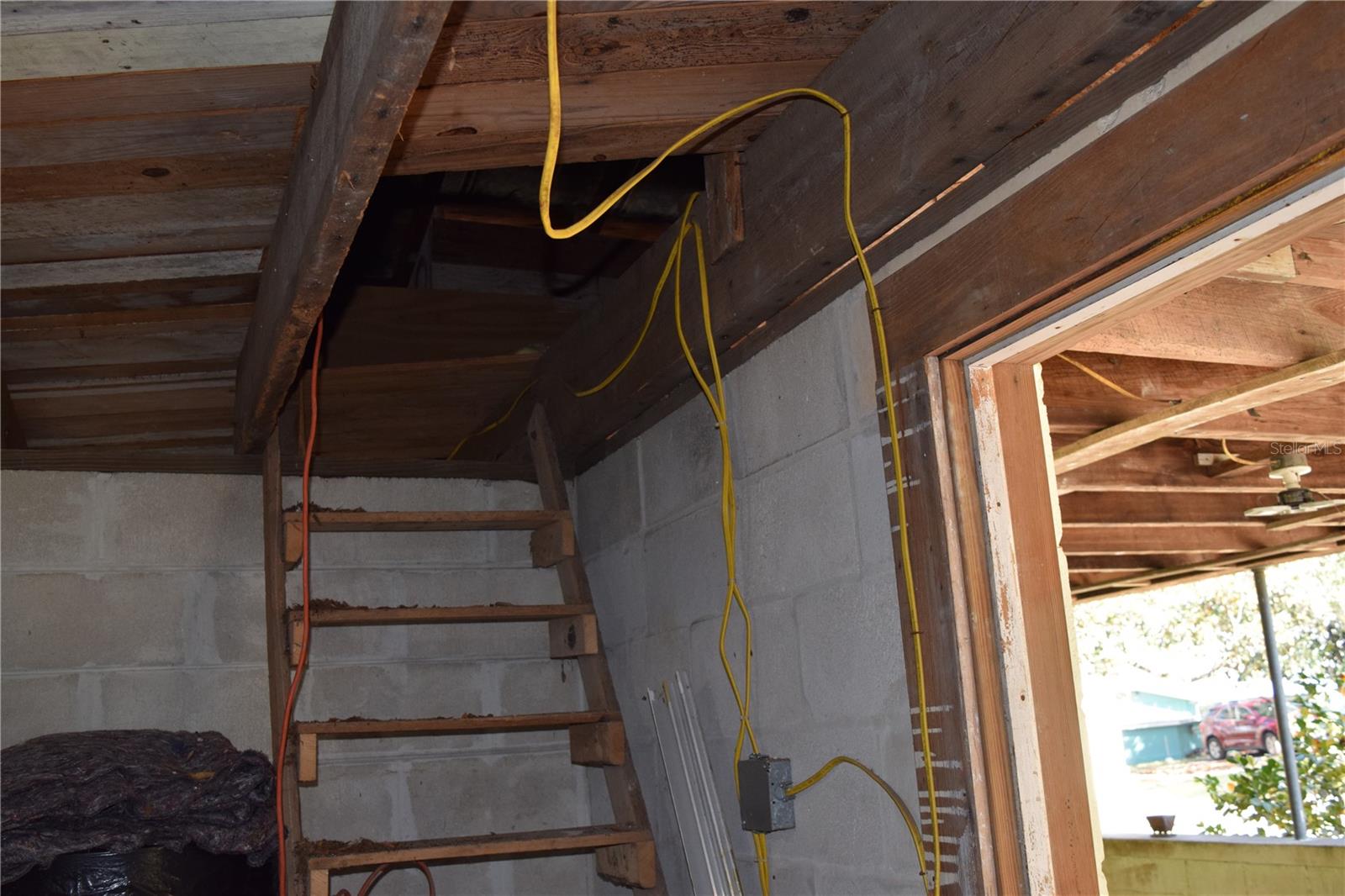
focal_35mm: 34
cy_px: 448
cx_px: 672
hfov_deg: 55.1
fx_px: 1289
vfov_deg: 38.3
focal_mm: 23
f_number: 5.6
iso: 800
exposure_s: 1/125
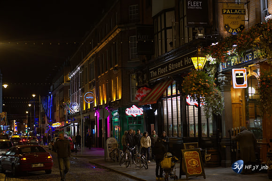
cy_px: 90
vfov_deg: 19.5
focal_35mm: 70
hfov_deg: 28.8
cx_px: 136
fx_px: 529
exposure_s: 1/40
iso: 3200
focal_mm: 70
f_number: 3.2
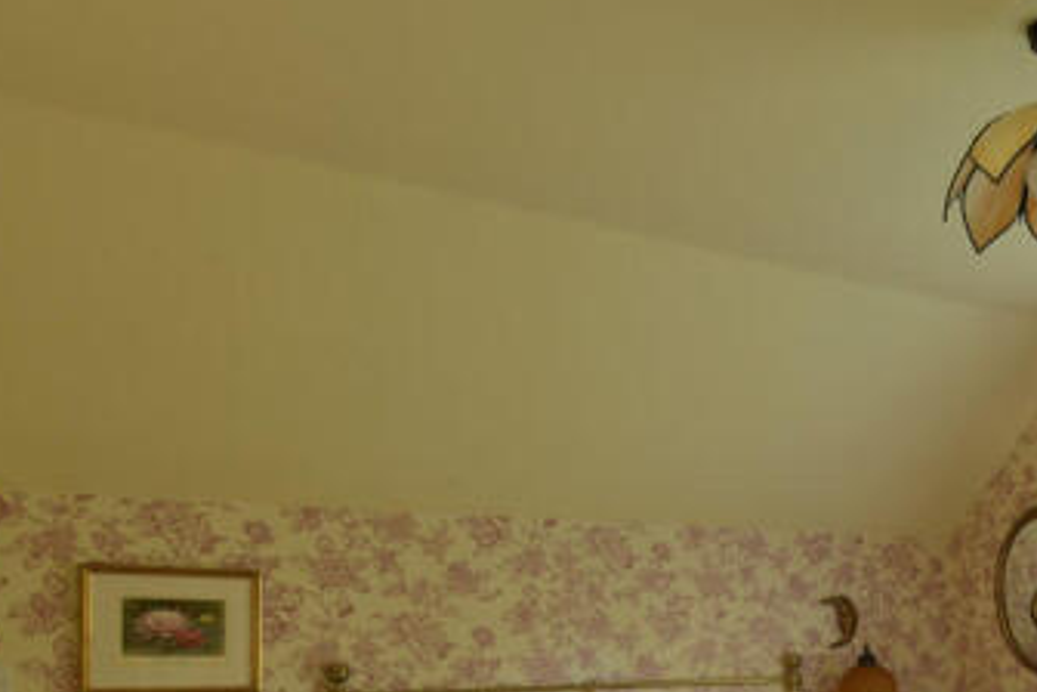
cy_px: 650
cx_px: 964
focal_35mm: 39
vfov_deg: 32.2
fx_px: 1123
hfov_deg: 44.3
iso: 320
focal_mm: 20
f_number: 9
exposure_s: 1/6
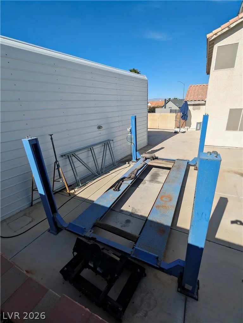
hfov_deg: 94.5
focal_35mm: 12
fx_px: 112
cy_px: 162
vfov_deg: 110.5
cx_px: 122
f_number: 1.7
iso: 55
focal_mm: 2.02
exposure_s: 1/6135
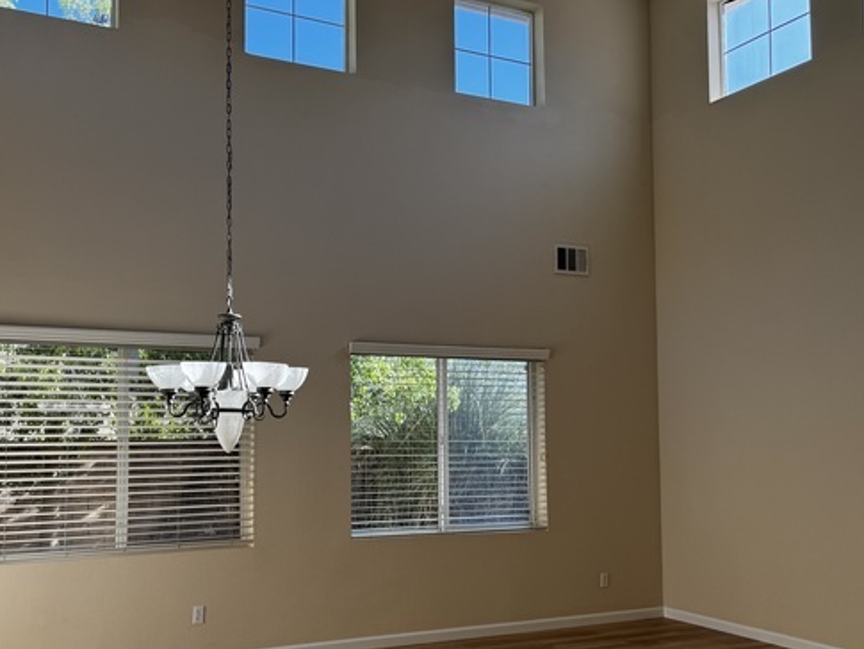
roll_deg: -0.3
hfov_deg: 54.5
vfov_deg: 42.7
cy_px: 398
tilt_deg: +3.3
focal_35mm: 33
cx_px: 304
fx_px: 824
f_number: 1.78
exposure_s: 1/387
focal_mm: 6.76
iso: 80
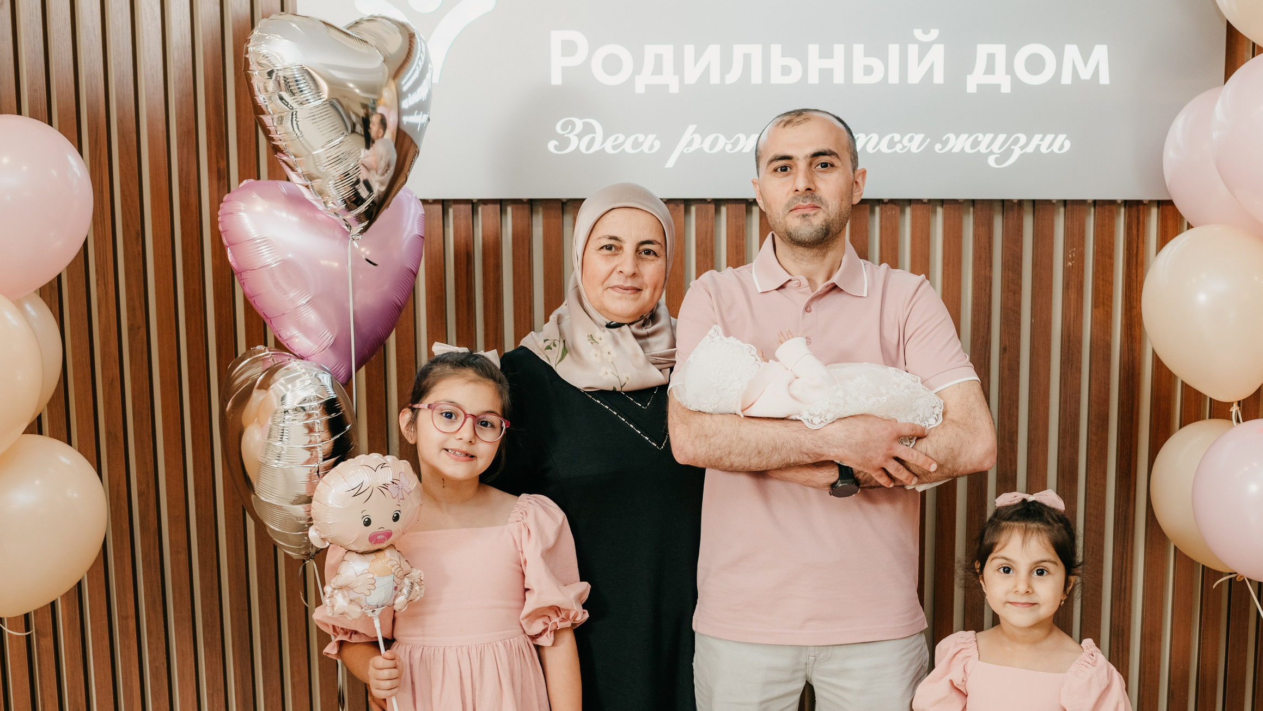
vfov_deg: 25.4
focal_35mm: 47
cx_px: 718
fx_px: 1574
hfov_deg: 43.6
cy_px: 425
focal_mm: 35
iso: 250
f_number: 3.5
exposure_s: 1/160
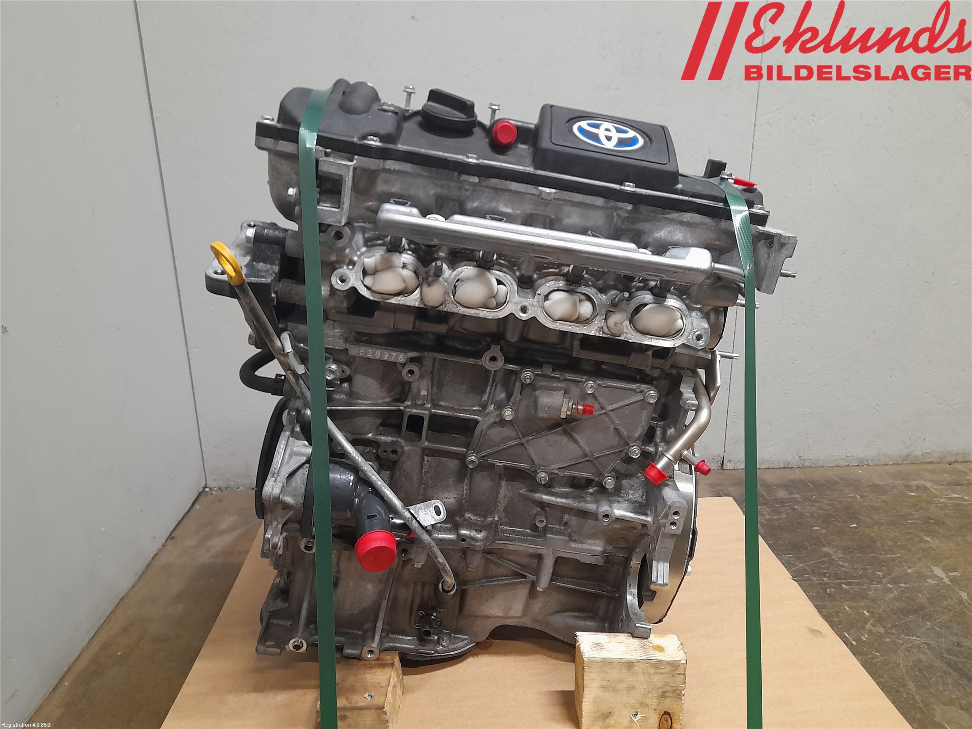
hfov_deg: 69.4
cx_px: 486
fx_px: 702
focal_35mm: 25
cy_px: 364
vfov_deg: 54.9
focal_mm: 4.6
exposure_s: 1/50
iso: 320
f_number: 2
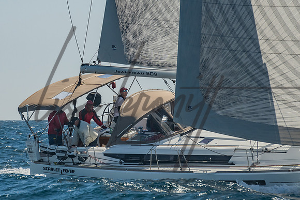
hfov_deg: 4.5
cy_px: 57
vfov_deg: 3.0
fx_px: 3823
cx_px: 50
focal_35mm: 459
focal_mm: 200
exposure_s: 1/640
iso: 160
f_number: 6.3
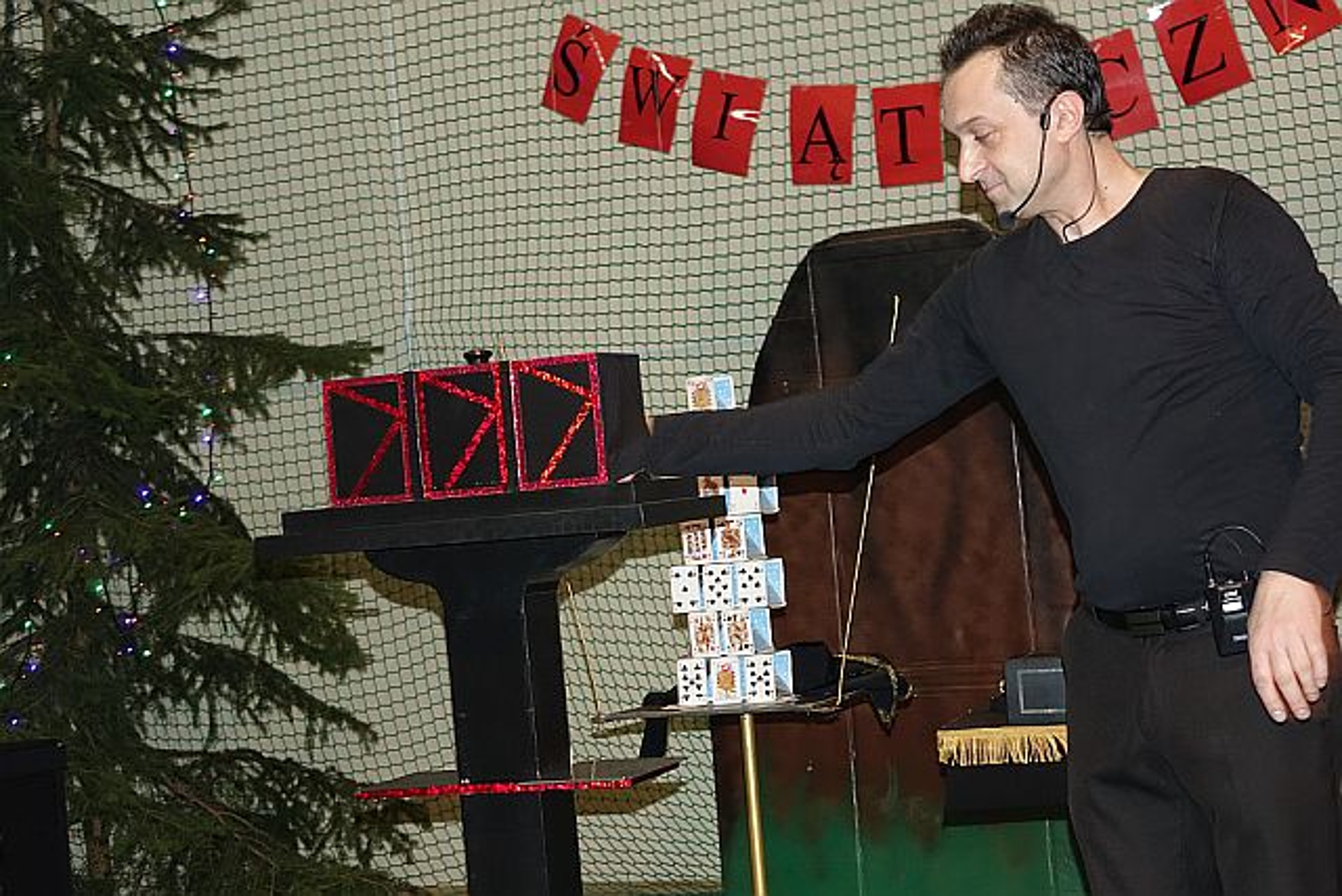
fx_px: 2610
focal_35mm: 70
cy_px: 448
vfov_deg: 19.5
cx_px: 671
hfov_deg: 28.8
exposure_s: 1/60
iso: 800
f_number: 2.8
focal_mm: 25.71
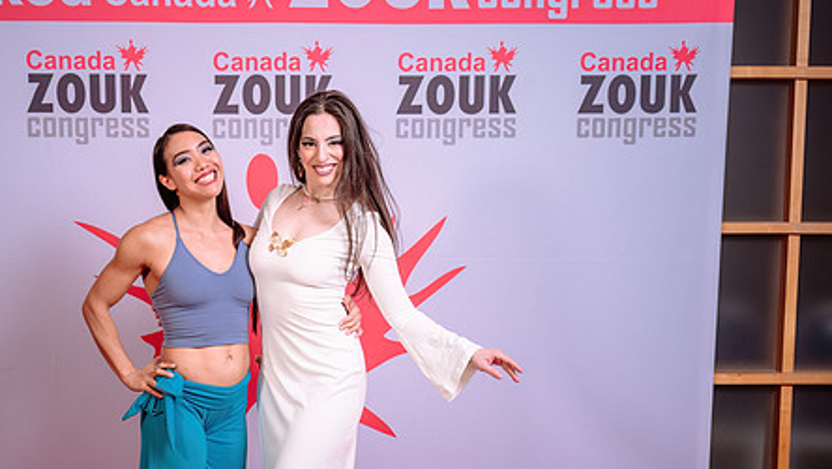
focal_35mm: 49
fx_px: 1081
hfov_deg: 41.7
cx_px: 292
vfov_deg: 24.2
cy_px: 349
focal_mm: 34.5
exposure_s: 1/200
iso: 100
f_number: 5.6
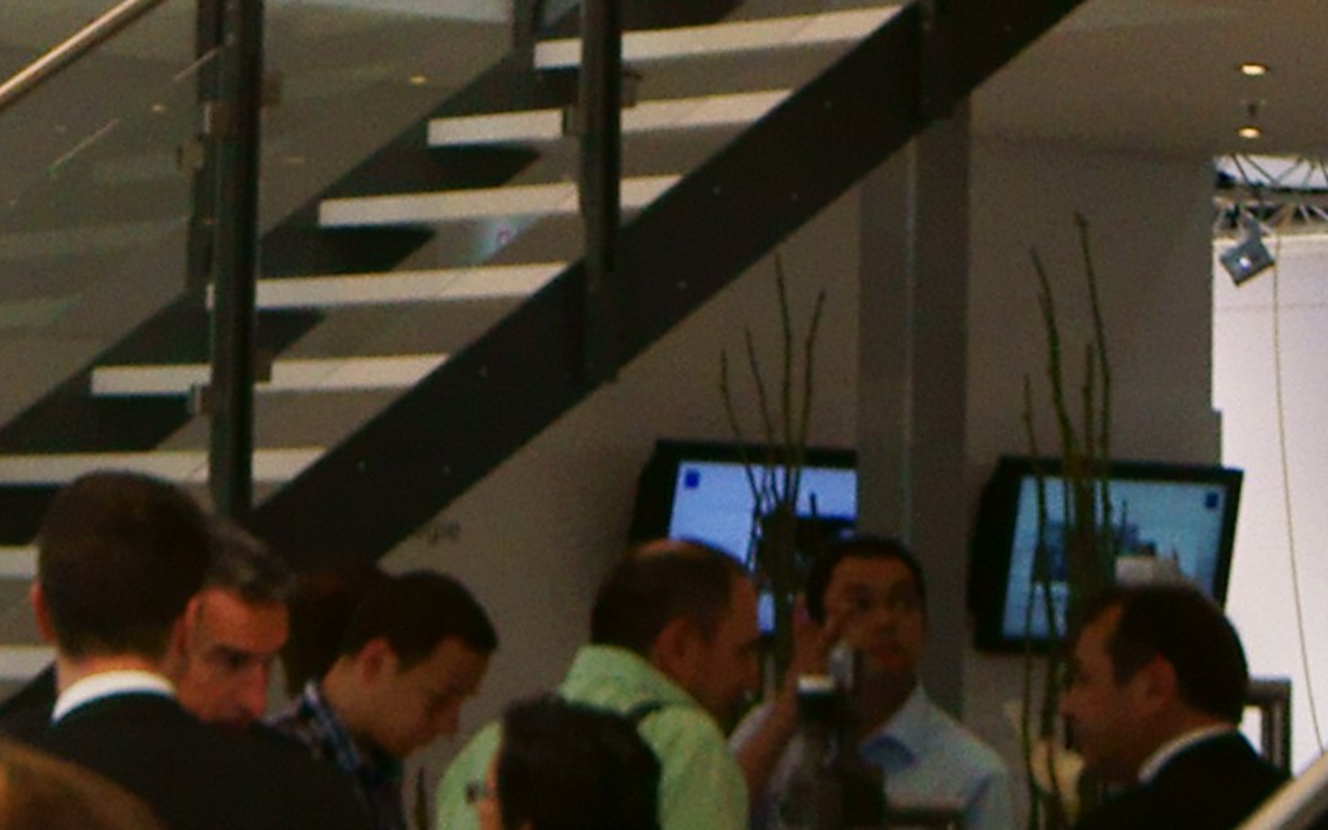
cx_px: 531
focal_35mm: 174
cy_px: -395
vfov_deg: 7.4
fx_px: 6298
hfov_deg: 12.0
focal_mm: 20
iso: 800
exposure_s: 1/320
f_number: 5.6
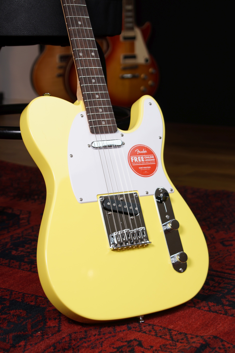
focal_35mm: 75
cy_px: 176
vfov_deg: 27.0
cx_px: 118
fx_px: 734
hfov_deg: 18.2
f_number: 5
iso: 100
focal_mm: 50
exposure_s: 1/30
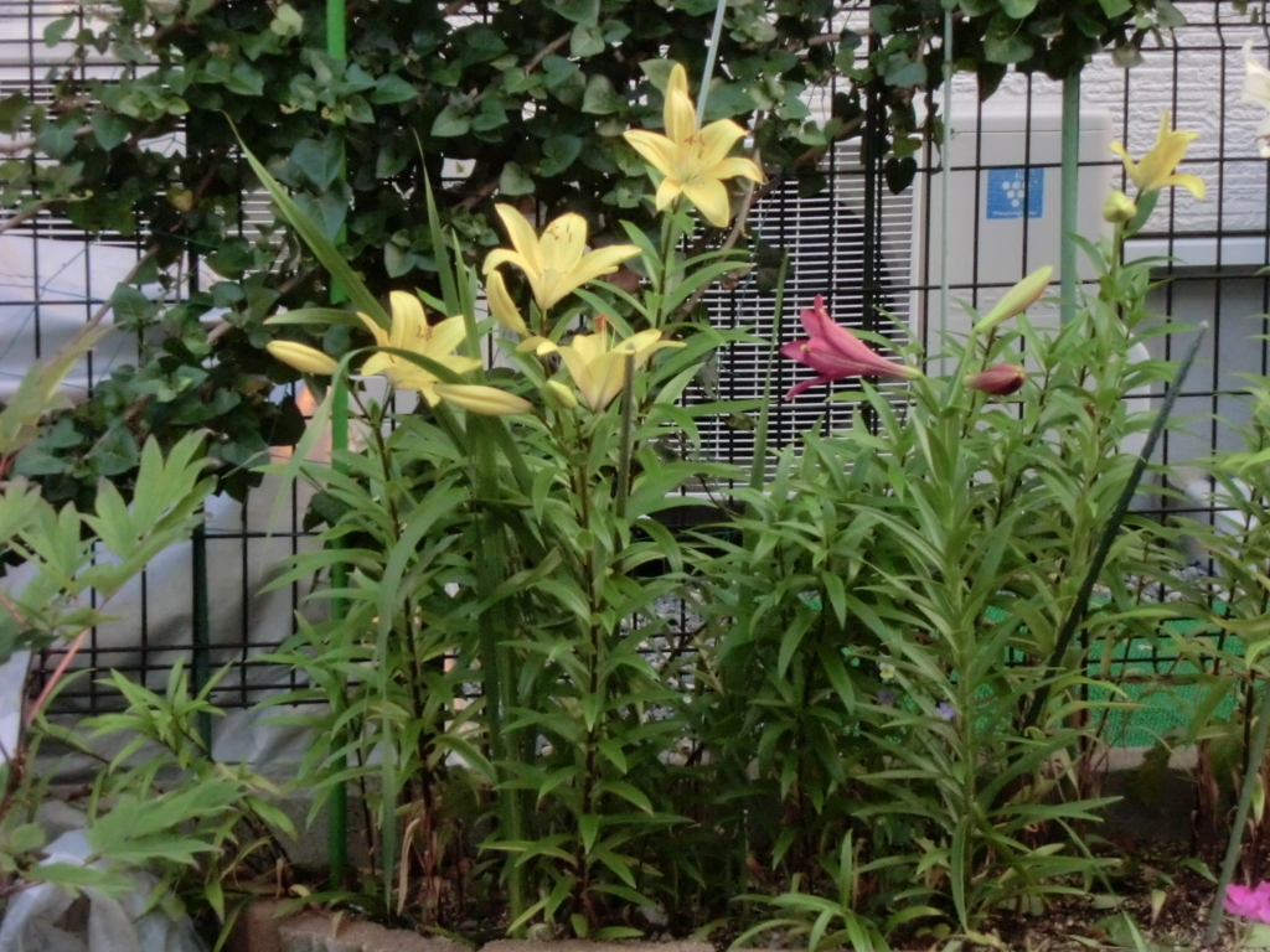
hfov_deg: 15.2
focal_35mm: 130
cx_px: 635
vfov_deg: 11.4
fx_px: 4769
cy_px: 476
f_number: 6.5
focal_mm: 23.5
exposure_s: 1/60
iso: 400
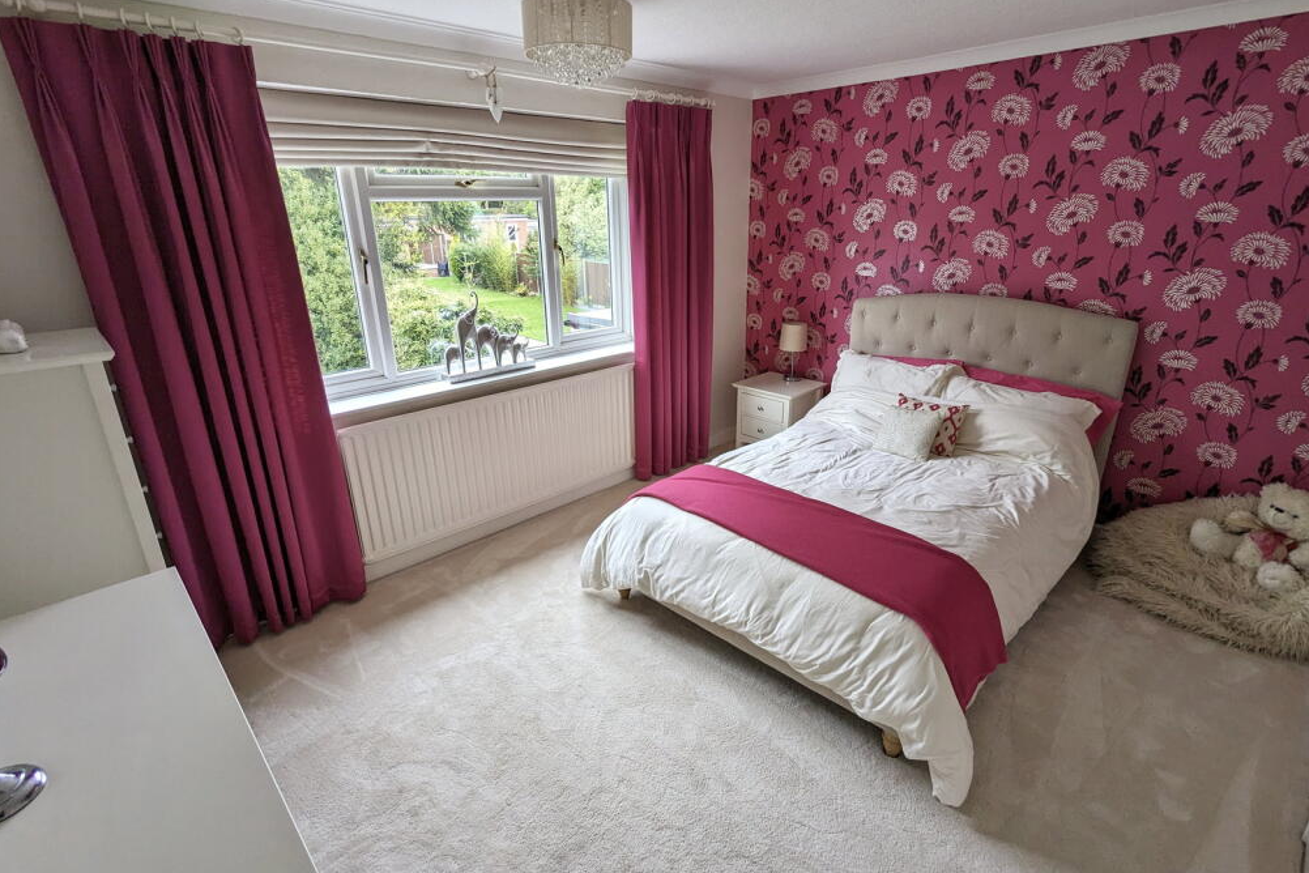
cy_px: 434
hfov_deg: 93.3
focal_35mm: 17
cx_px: 664
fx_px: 618
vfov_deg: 70.4
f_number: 2.2
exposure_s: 1/100
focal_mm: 2.35
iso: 52
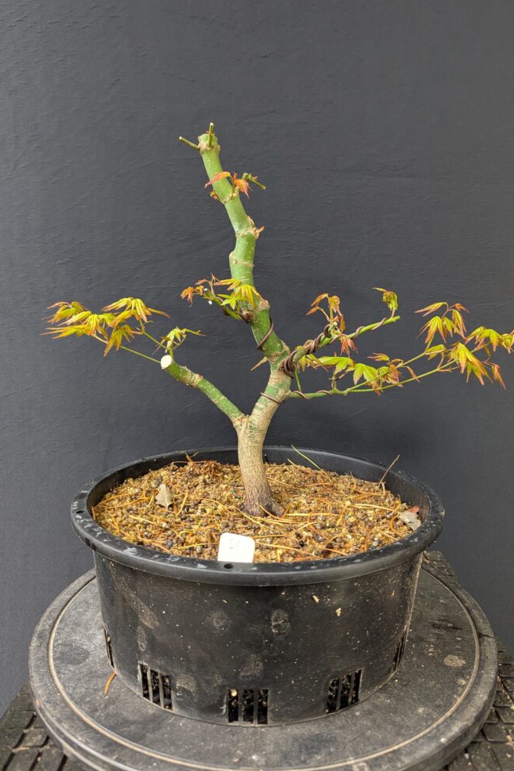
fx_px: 557
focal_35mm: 26
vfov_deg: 69.4
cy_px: 374
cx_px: 286
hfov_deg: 49.4
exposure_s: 1/100
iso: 160
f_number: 1.85
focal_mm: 6.81
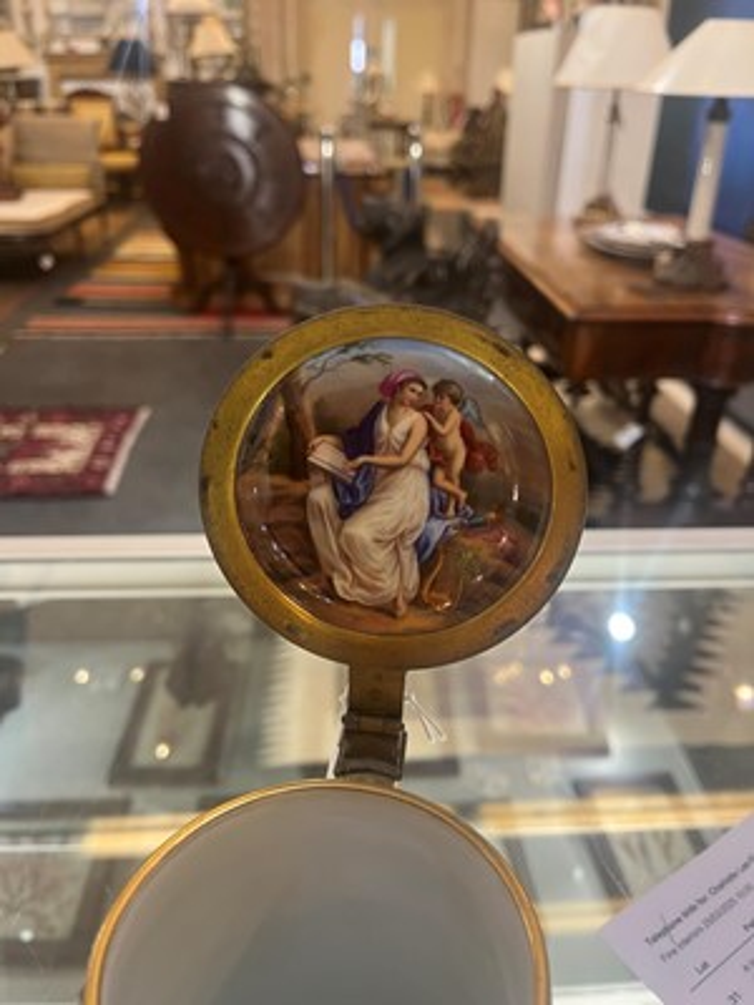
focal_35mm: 26
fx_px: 755
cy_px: 502
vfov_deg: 67.3
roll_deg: -0.7
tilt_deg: -28.6
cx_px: 377
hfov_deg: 53.1
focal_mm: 5.1
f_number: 1.6
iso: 100
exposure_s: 1/50
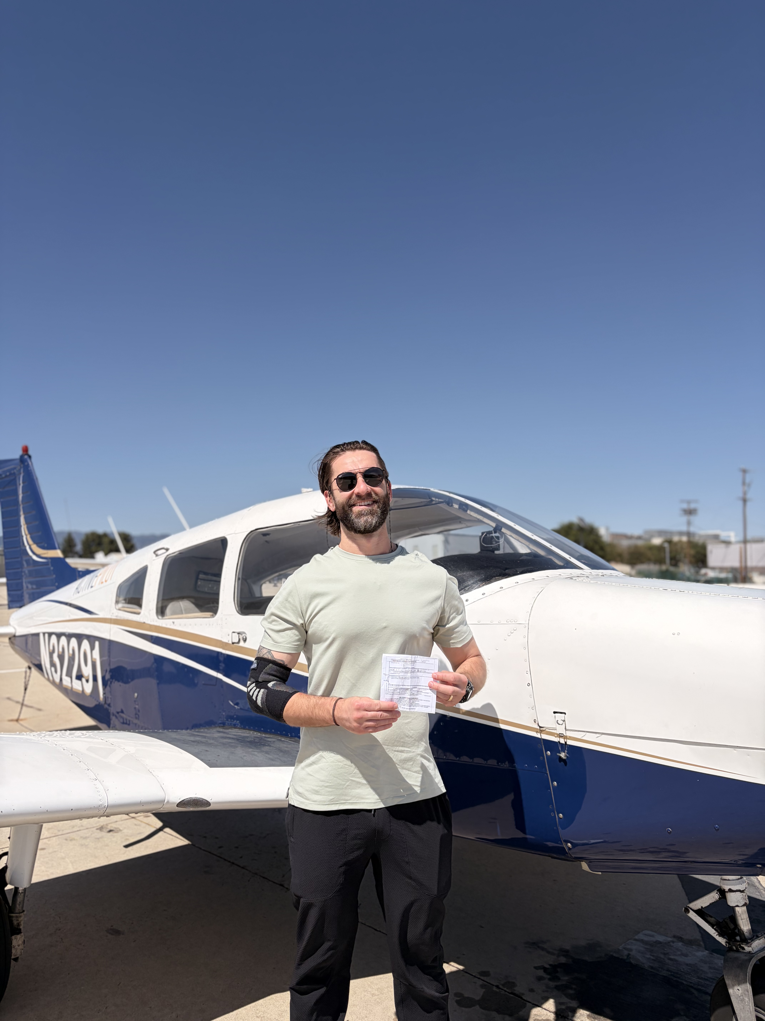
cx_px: 382
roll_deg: +0.5
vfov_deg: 67.3
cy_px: 510
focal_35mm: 26
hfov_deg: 53.1
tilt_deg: +5.1
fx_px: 766
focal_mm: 5.96
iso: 50
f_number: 1.6
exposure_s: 1/6329
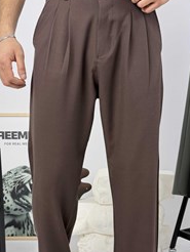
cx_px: 107
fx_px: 380
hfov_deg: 28.1
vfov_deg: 36.2
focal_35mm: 52
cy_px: 179
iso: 160
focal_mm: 6.76
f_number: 1.78
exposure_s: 1/118
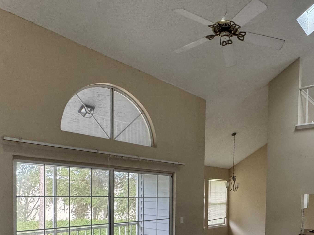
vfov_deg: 42.4
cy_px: 203
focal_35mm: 31
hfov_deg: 56.5
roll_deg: -0.9
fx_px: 281
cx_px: 221
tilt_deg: -3.2
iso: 250
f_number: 2.2
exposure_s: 1/99
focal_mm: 2.22
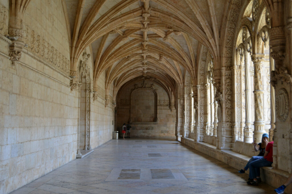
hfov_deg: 43.6
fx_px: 365
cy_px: 97
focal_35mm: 45
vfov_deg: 29.8
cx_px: 146
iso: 400
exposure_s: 1/80
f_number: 4.5
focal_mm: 30
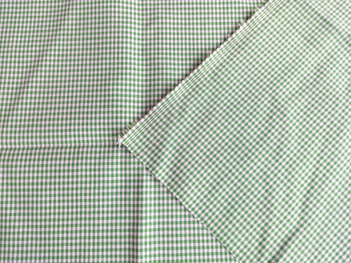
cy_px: 132
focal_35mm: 27
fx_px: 274
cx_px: 176
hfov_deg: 65.3
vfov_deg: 51.4
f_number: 1.8
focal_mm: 4.75
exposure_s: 1/100
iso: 64
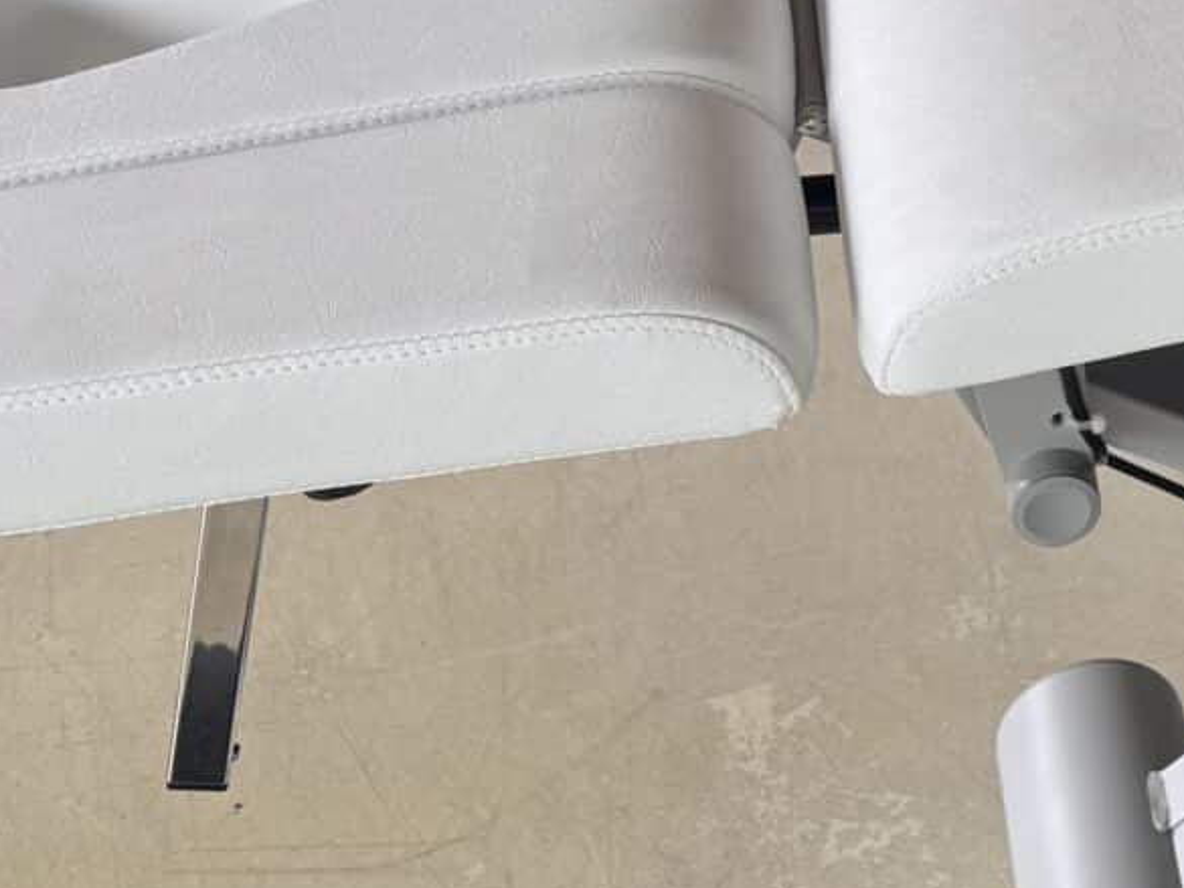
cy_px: -22
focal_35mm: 105
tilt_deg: -28.5
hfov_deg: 16.1
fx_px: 3592
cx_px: 2056
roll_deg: +1.1
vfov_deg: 13.9
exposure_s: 1/151
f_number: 1.78
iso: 64
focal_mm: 6.76
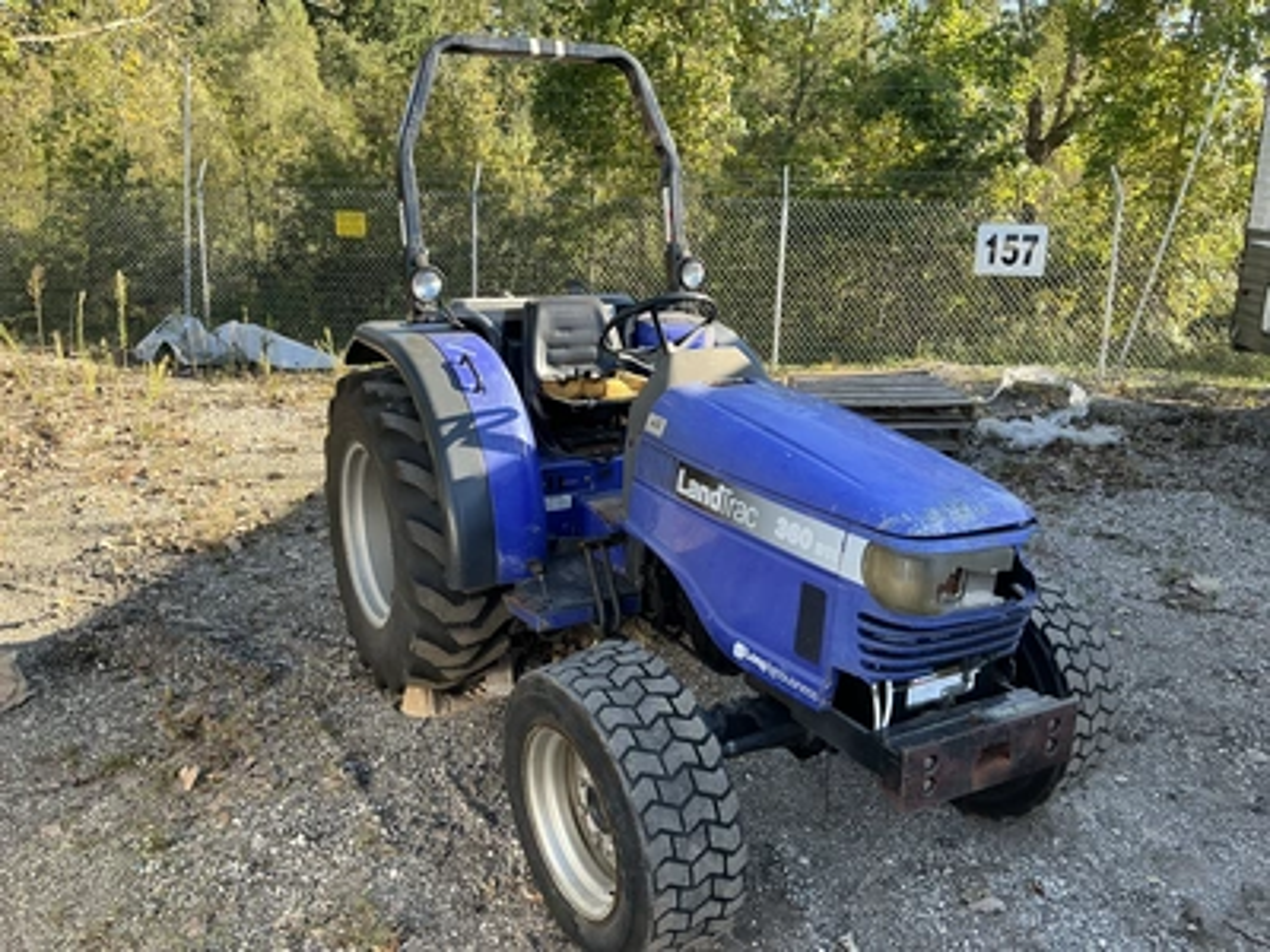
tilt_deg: -14.1
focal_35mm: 28
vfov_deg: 49.7
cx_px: 635
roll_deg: -1.2
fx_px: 1027
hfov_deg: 63.4
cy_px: 476
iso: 20
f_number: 1.8
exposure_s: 1/154
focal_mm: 3
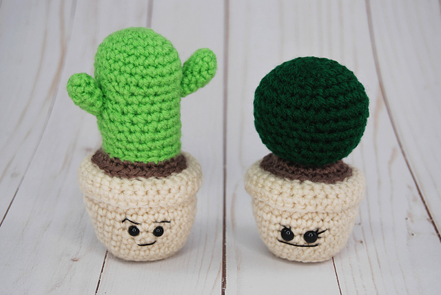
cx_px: 220
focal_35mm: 75
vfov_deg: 18.2
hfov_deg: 27.0
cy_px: 148
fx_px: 920
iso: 100
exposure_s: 1/30
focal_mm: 50
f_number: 5.6
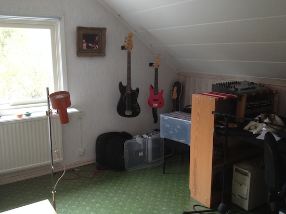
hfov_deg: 52.6
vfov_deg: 40.7
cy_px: 107
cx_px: 143
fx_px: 289
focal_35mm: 35
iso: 160
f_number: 2.4
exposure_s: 1/20
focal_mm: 4.28
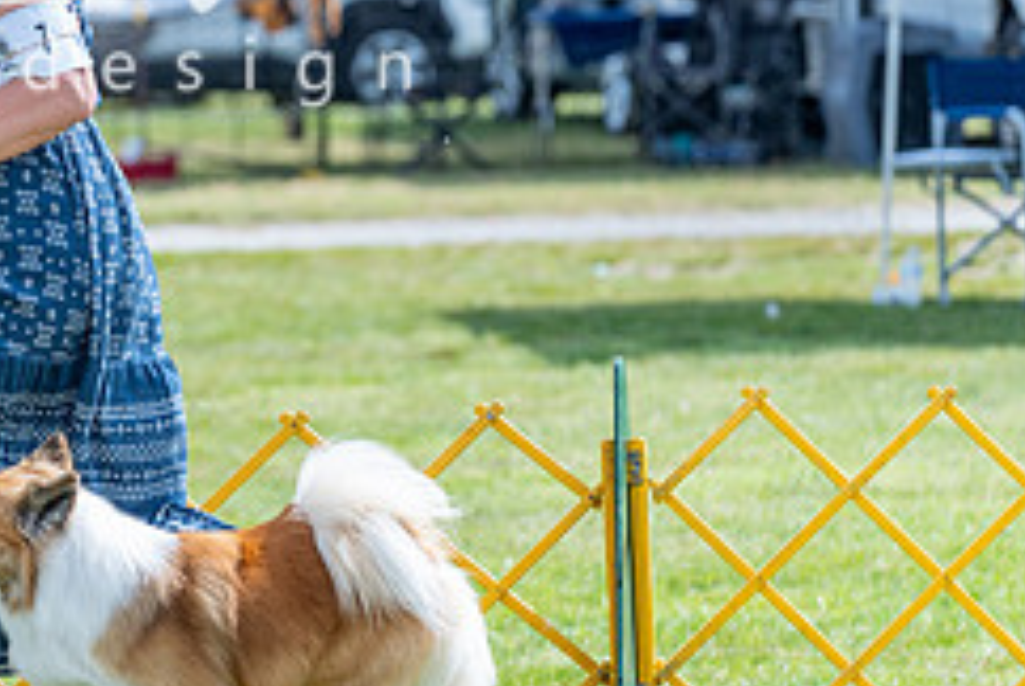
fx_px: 11060
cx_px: -114
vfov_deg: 3.6
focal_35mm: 388
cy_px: 197
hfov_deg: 5.3
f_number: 4.5
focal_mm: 162
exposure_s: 1/1600
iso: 400
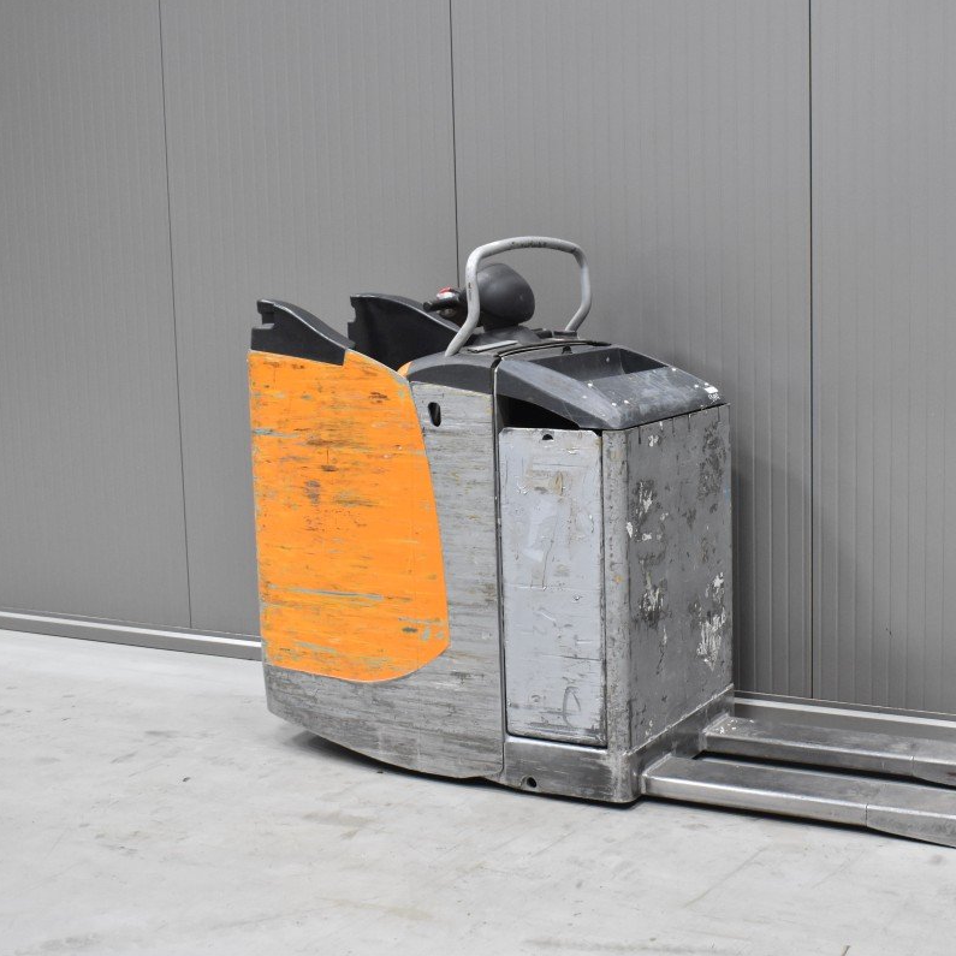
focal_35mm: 50
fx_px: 1562
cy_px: 476
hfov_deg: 33.8
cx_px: 619
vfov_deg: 34.0
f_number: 5
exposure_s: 1/50
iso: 1600
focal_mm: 26
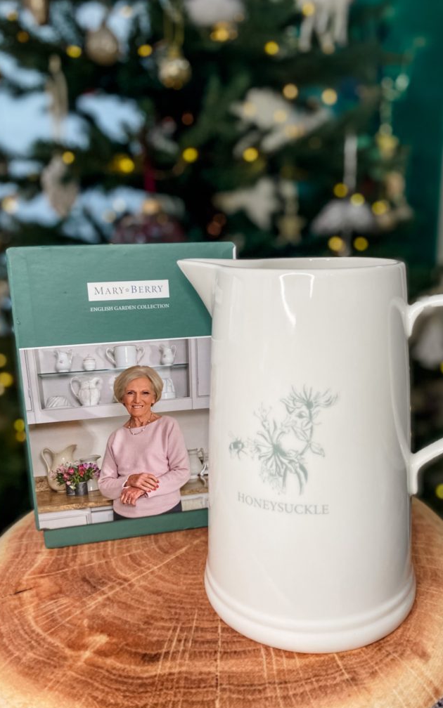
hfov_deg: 44.4
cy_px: 358
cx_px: 252
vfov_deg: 66.5
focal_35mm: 28
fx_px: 541
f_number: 1.8
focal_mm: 4.25
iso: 100
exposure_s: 1/100
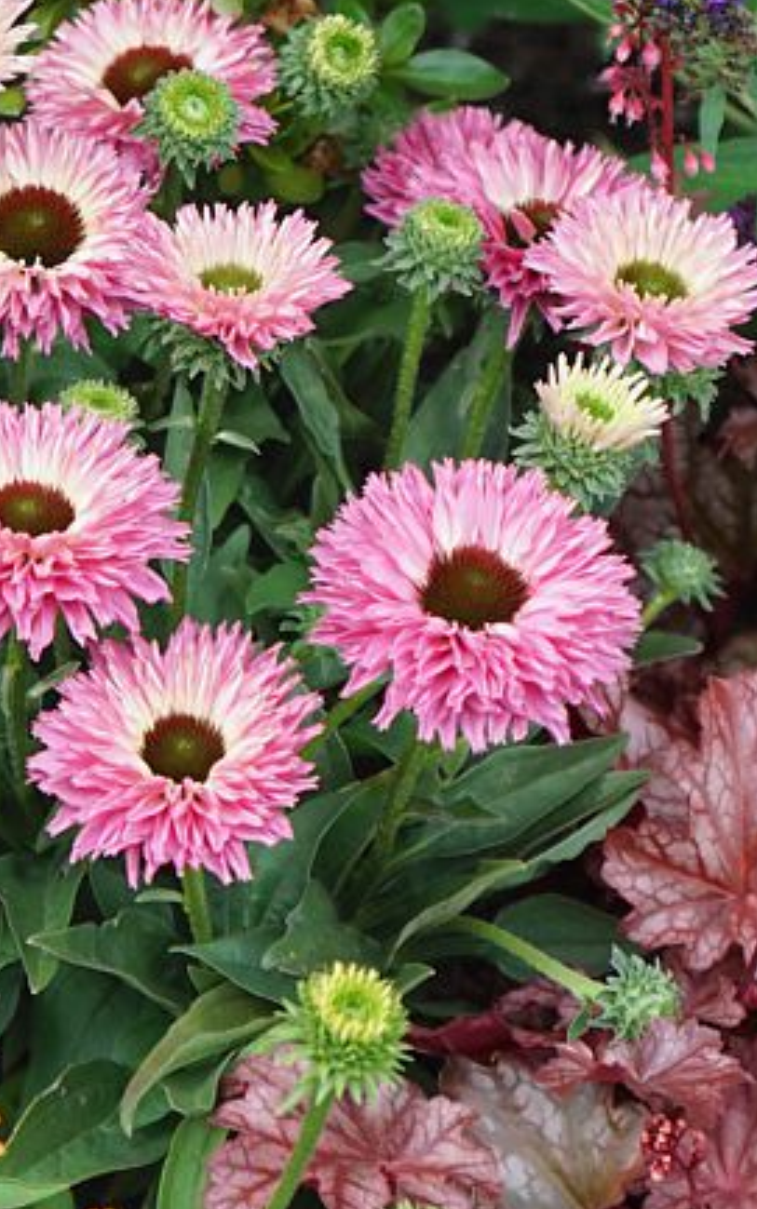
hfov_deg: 11.4
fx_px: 3759
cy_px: 304
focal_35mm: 114
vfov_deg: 18.2
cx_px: 64
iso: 250
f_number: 4
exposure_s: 1/400
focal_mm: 38
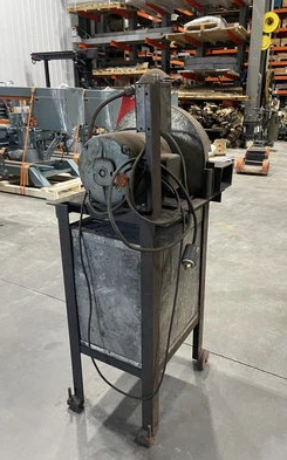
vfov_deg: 68.4
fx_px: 339
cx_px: 160
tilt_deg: -18.3
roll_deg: -2.3
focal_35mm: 27
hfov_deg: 45.9
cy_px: 229
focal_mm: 5.1
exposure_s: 1/60
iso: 500
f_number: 1.6
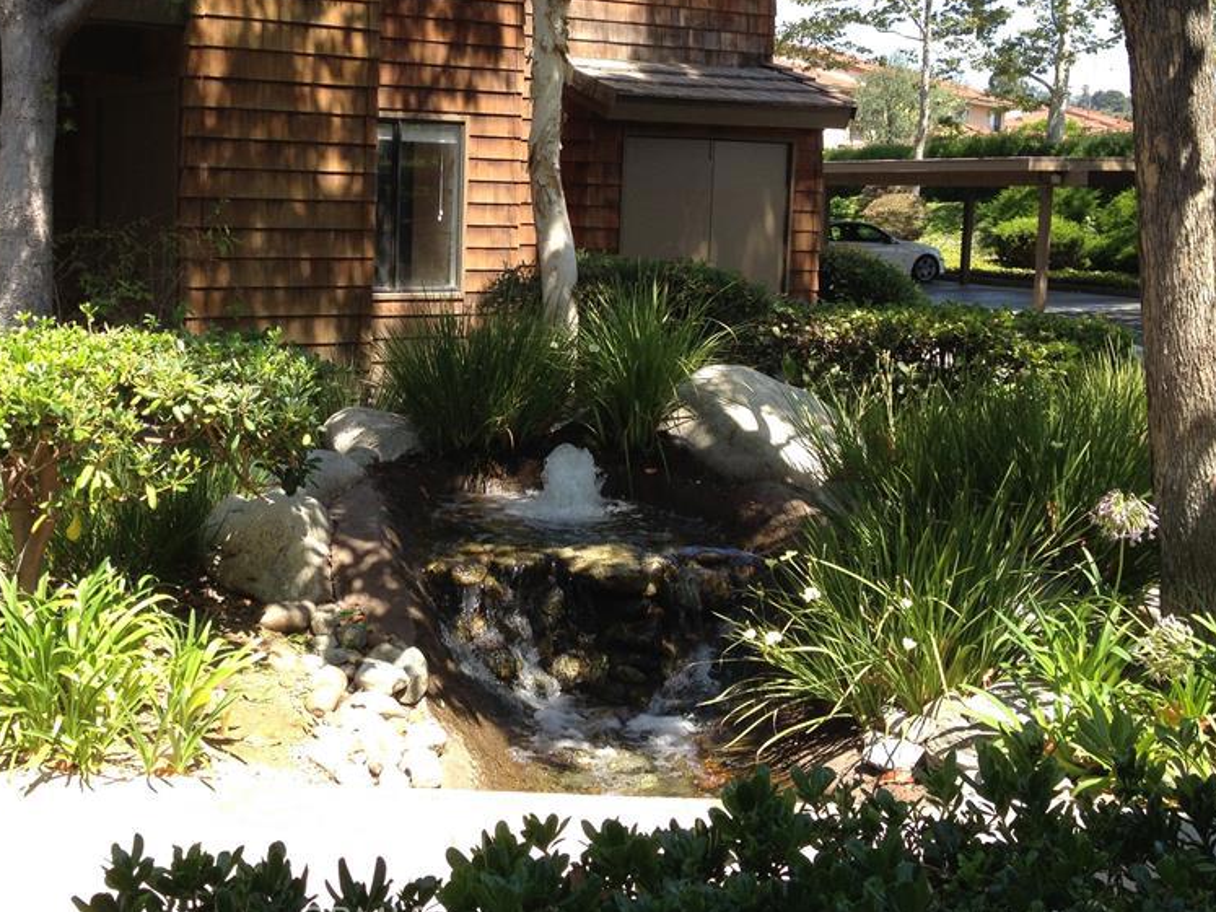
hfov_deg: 39.3
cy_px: 319
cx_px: 418
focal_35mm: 48
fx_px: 1686
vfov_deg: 30.1
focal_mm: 4.28
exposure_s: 1/452
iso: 50
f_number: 2.4
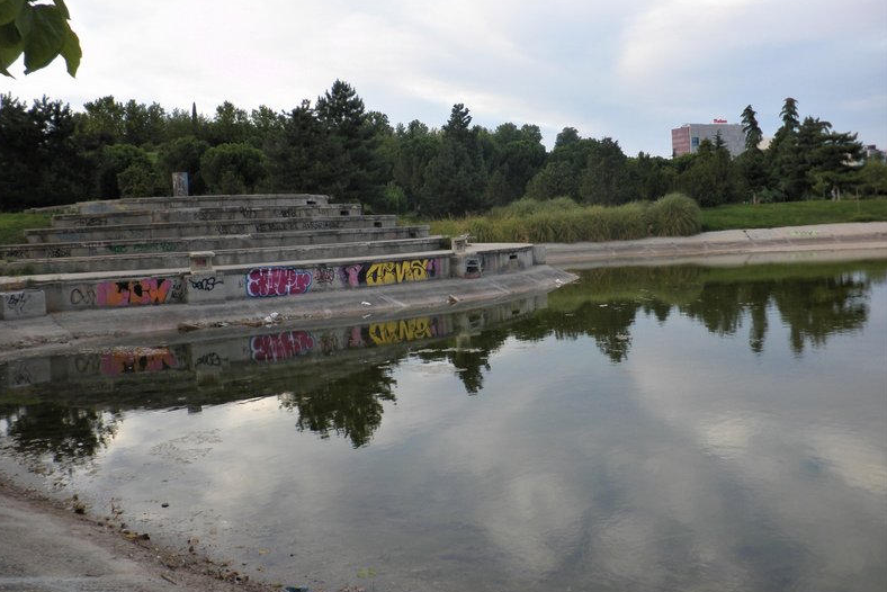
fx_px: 937
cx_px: 439
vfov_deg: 35.1
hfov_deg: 50.7
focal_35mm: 38
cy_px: 270
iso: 64
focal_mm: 6.3
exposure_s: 1/40
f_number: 3.5
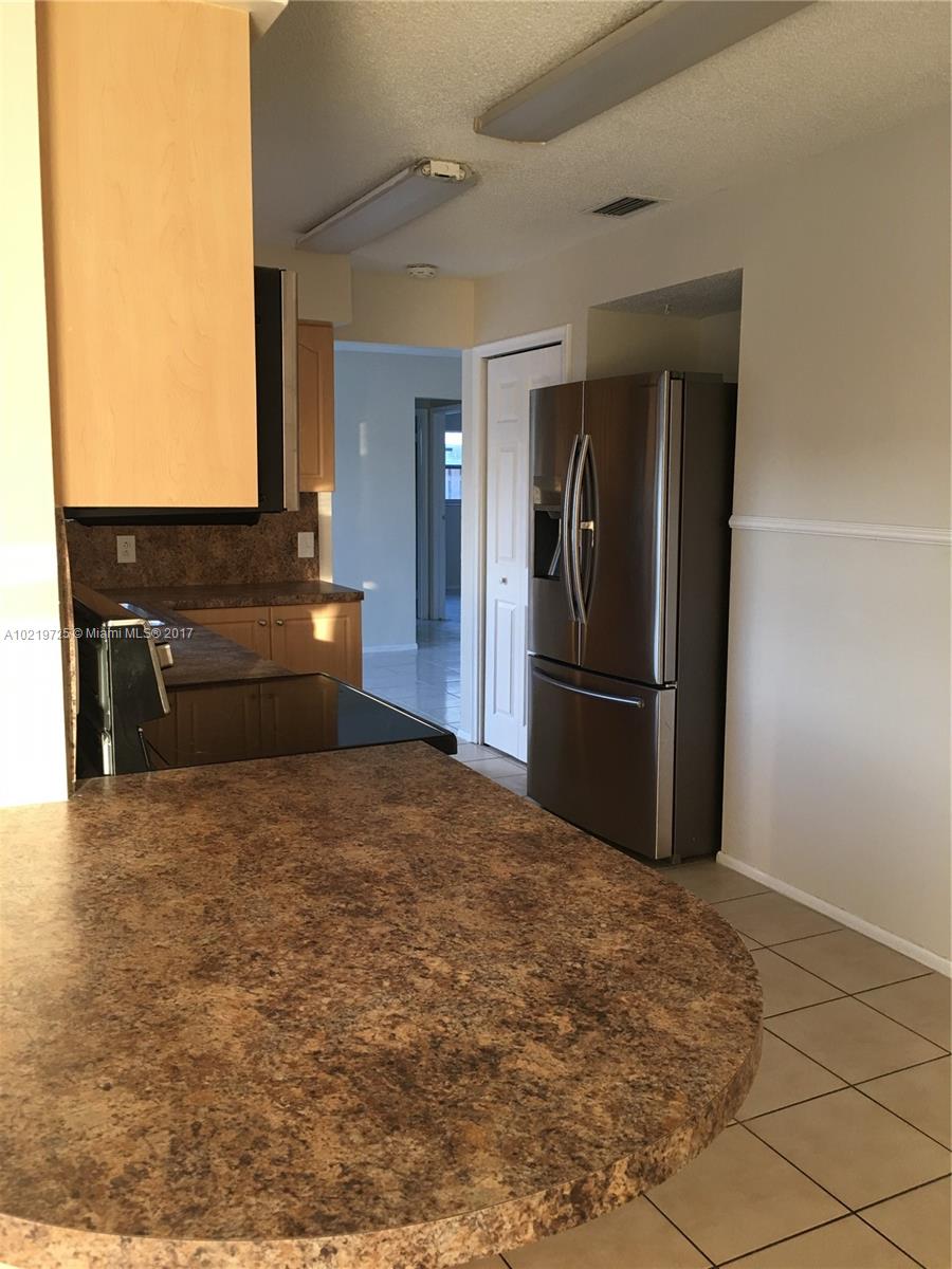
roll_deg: -0.7
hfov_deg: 48.2
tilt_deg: -6.7
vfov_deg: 61.7
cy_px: 634
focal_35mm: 29
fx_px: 1063
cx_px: 476
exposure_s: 1/15
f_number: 2.2
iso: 32
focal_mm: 4.15
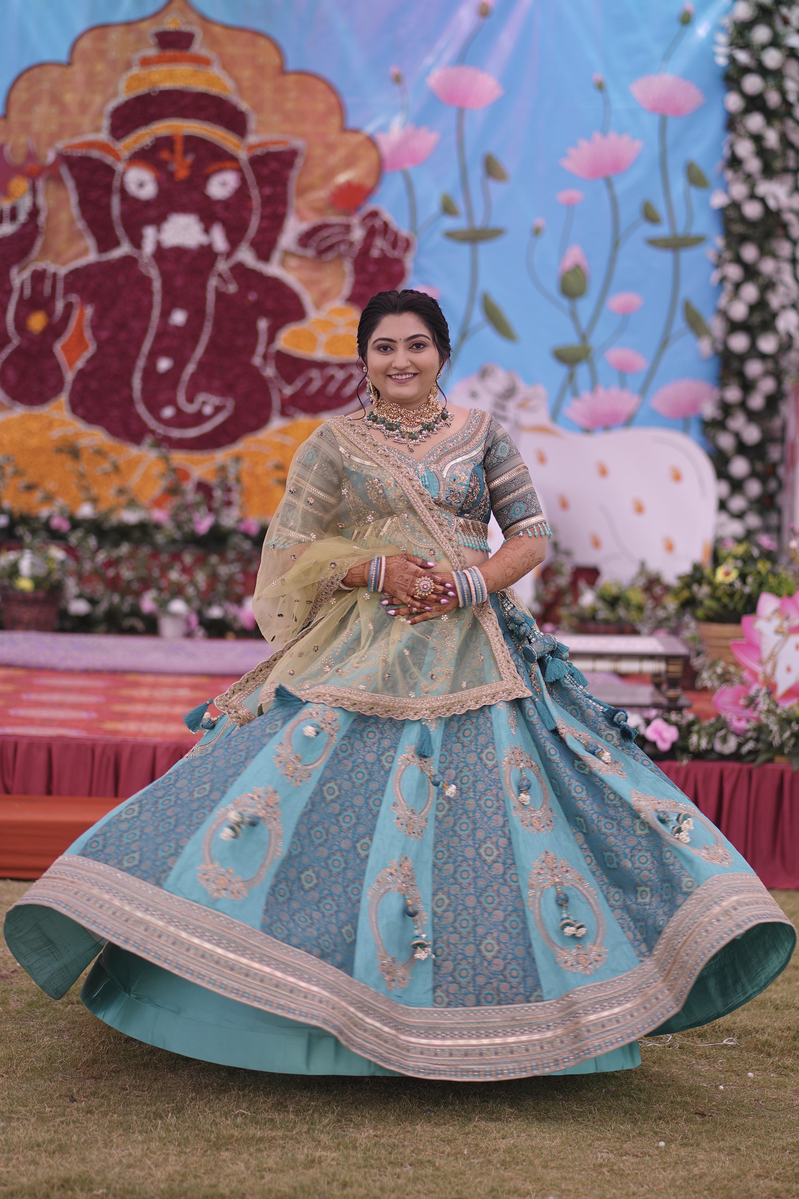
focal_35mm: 85
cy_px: 600
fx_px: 2830
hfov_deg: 16.1
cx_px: 400
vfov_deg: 23.9
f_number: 1.8
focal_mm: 85
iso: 80
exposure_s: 1/400
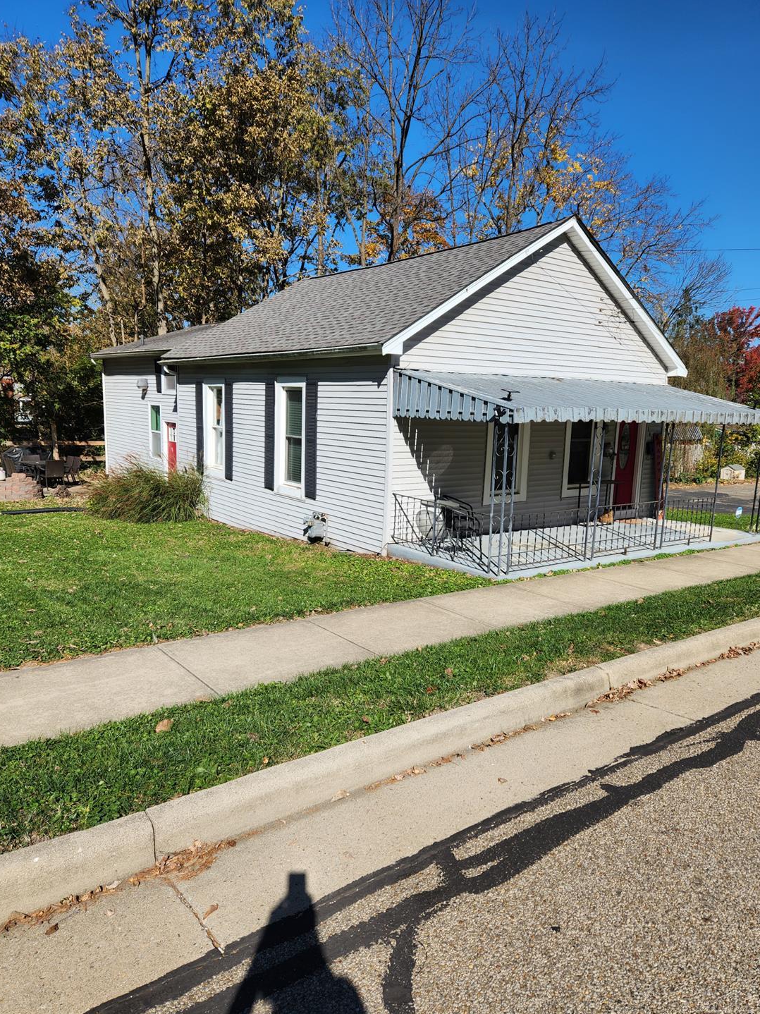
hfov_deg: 56.8
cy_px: 517
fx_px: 703
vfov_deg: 71.6
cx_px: 390
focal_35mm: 24
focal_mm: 5.4
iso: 20
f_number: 1.8
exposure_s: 1/2105
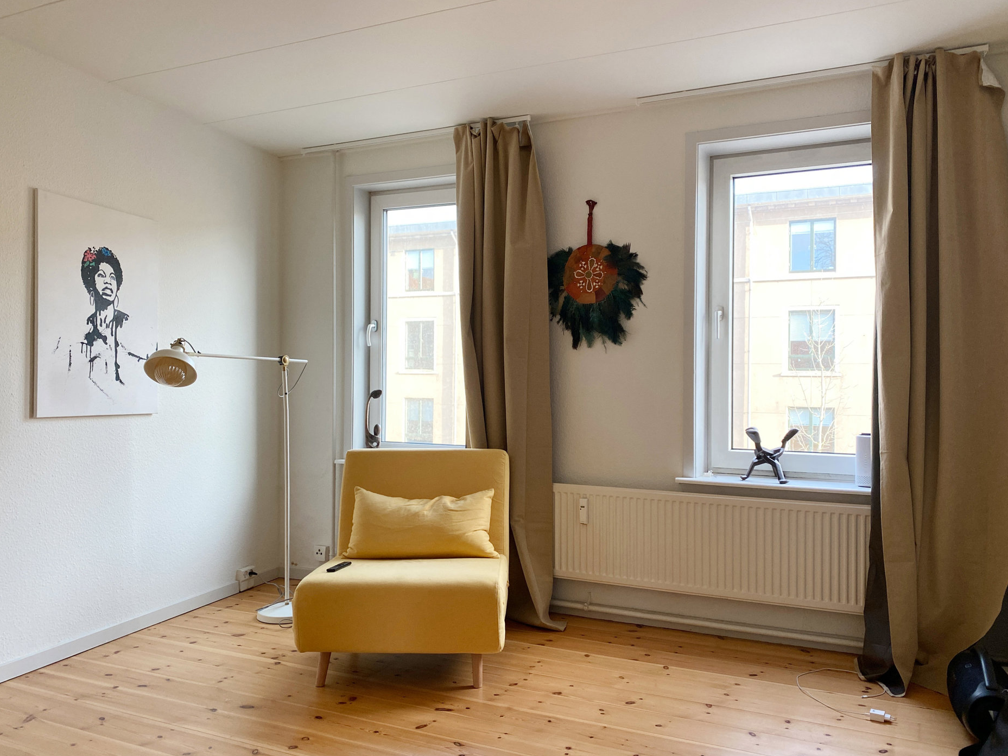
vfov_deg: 49.8
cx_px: 527
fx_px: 815
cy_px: 379
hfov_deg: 63.4
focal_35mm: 28
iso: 100
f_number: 1.8
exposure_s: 1/100
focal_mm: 4.25
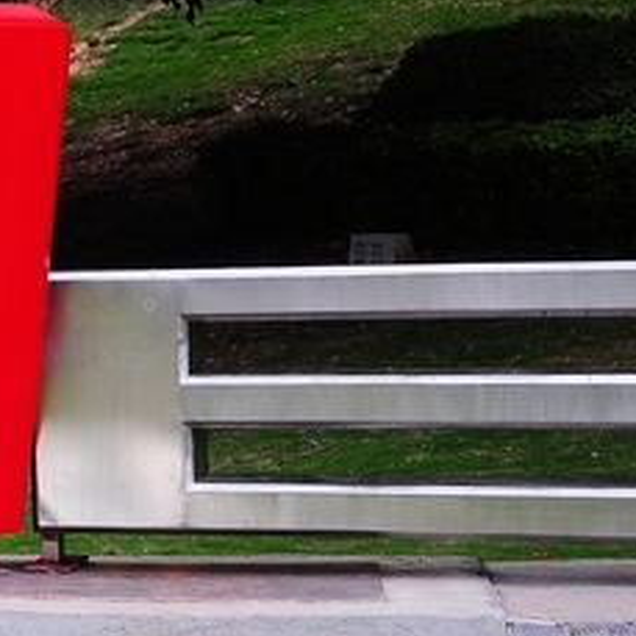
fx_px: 2557
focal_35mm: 123
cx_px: -339
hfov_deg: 13.3
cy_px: 94
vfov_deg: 14.1
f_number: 13
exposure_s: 1/50
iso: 200
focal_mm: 26
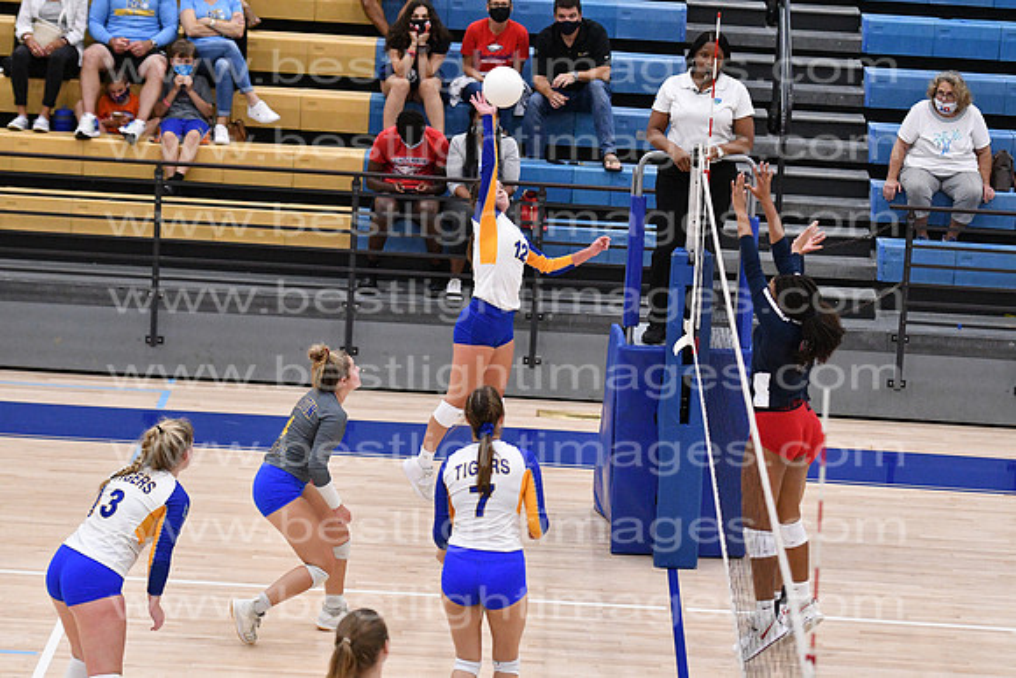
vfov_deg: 9.3
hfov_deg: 14.0
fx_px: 4149
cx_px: 508
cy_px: 339
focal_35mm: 147
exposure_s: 1/1000
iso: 6400
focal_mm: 98
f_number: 3.2
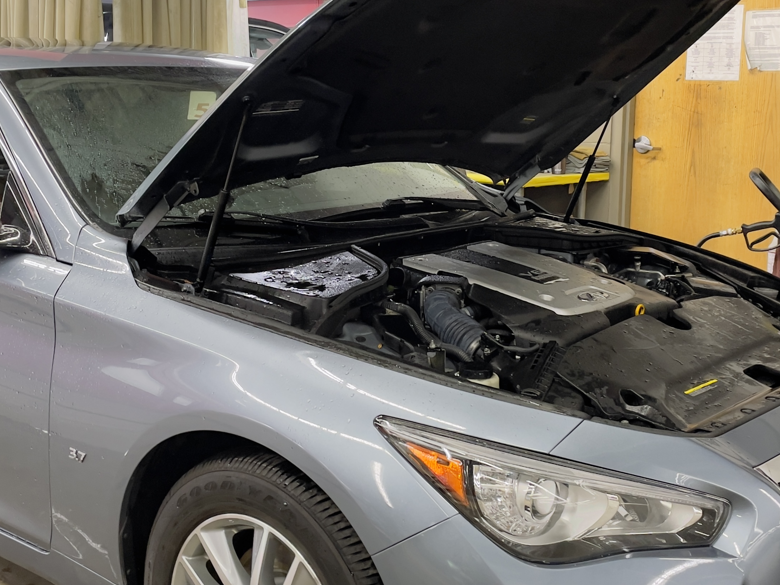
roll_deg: -0.1
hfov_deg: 39.6
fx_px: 1082
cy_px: 246
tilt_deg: -8.0
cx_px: 419
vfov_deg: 30.2
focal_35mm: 48
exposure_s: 1/60
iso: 200
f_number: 1.6
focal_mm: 4.2
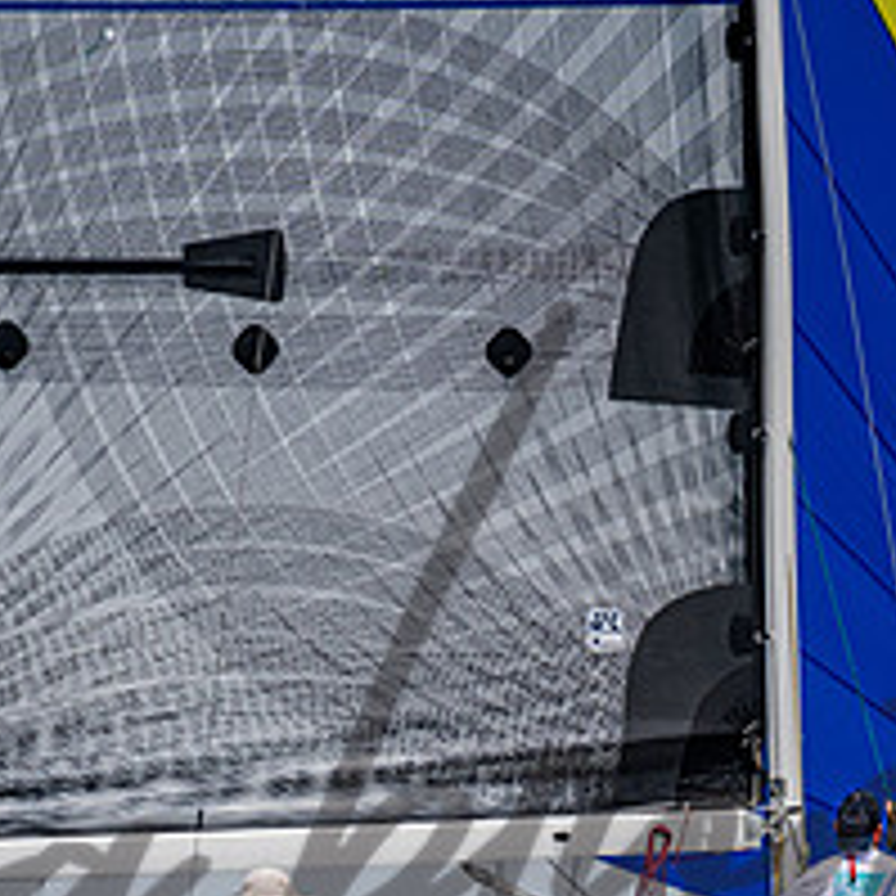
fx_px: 14349
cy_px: 769
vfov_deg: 3.6
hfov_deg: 3.6
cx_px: 868
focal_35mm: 490
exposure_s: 1/1000
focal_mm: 150
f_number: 6.3
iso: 250
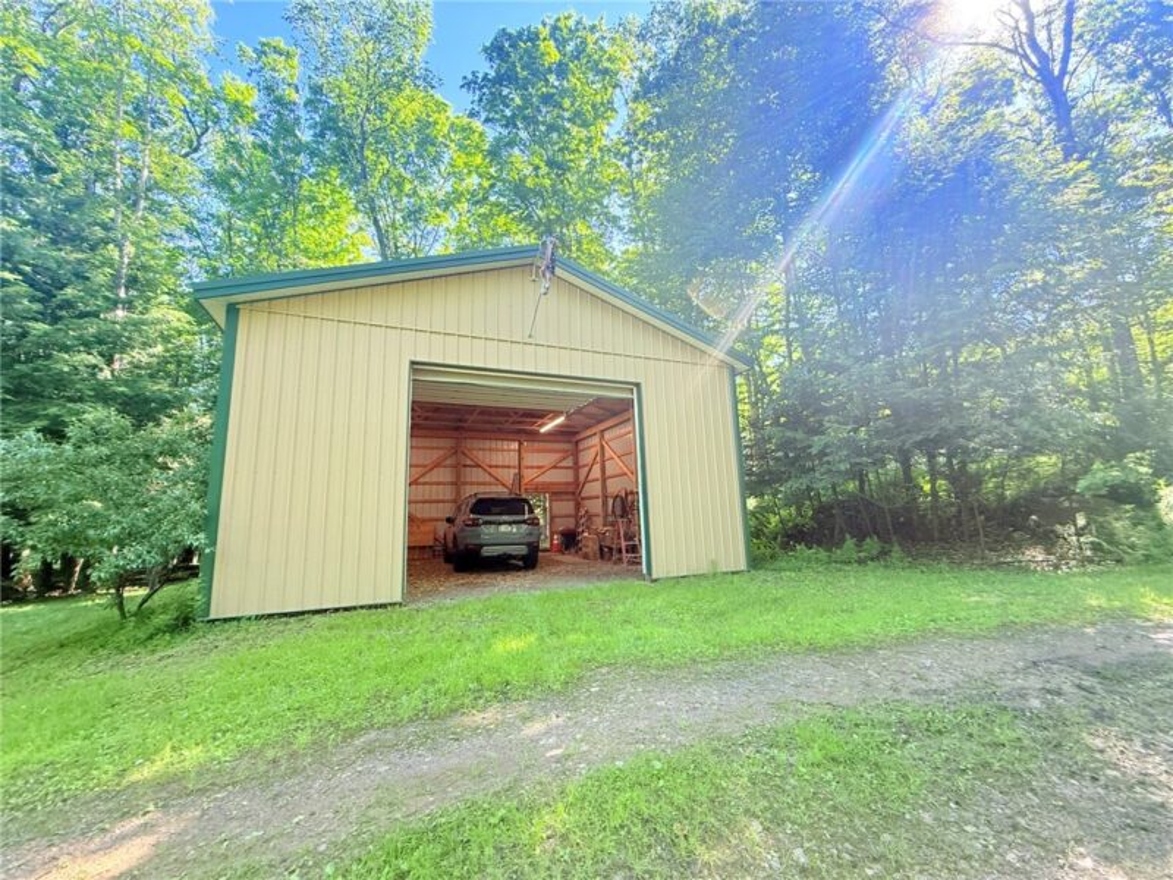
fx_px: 474
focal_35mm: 14
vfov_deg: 85.7
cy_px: 440
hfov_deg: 102.1
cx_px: 586
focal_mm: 2.22
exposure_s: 1/100
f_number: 2.2
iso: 64
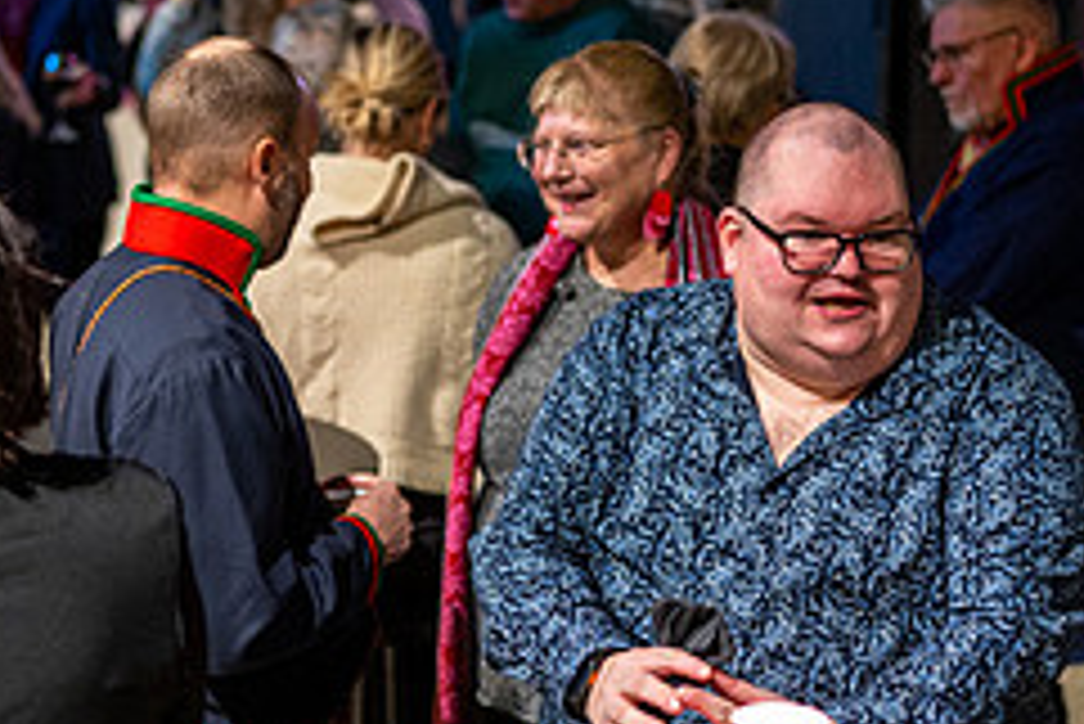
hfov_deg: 22.7
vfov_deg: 15.4
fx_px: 2681
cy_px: 295
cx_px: 301
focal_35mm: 89
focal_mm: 35
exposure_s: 1/125
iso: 2000
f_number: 1.4
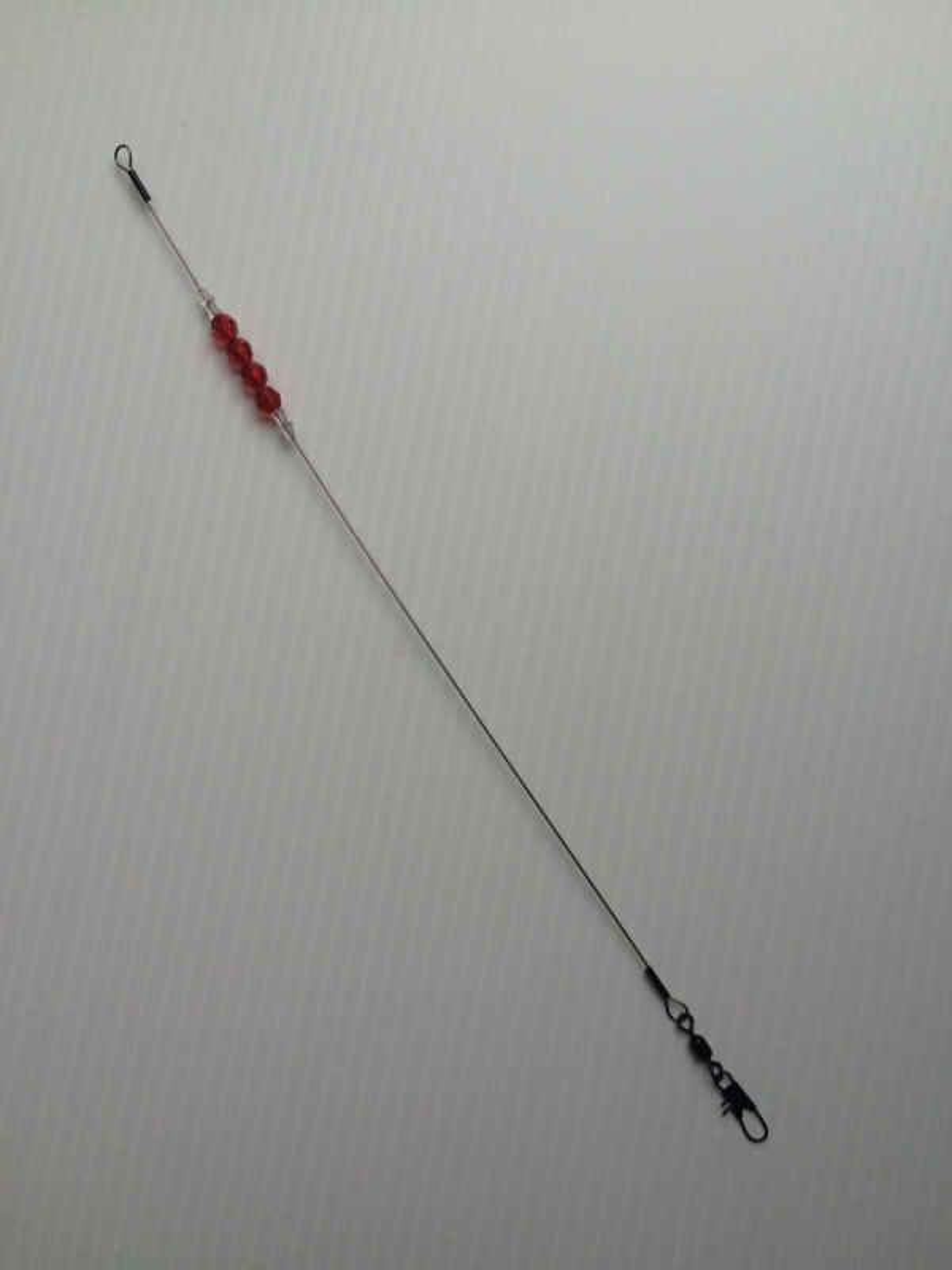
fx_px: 1063
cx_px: 476
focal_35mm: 29
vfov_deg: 61.7
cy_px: 635
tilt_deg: -87.6
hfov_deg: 48.2
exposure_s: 1/120
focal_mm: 4.15
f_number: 2.2
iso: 50
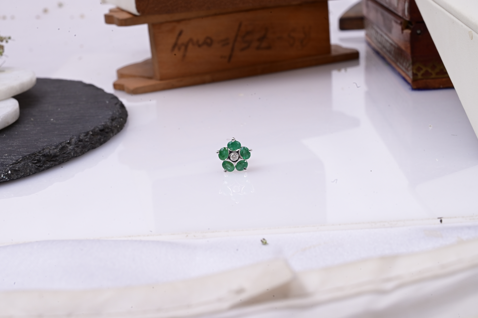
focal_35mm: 72
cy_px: 163
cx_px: 233
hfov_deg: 28.1
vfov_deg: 18.9
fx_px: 955
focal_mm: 70
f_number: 22
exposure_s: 1/100
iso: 500
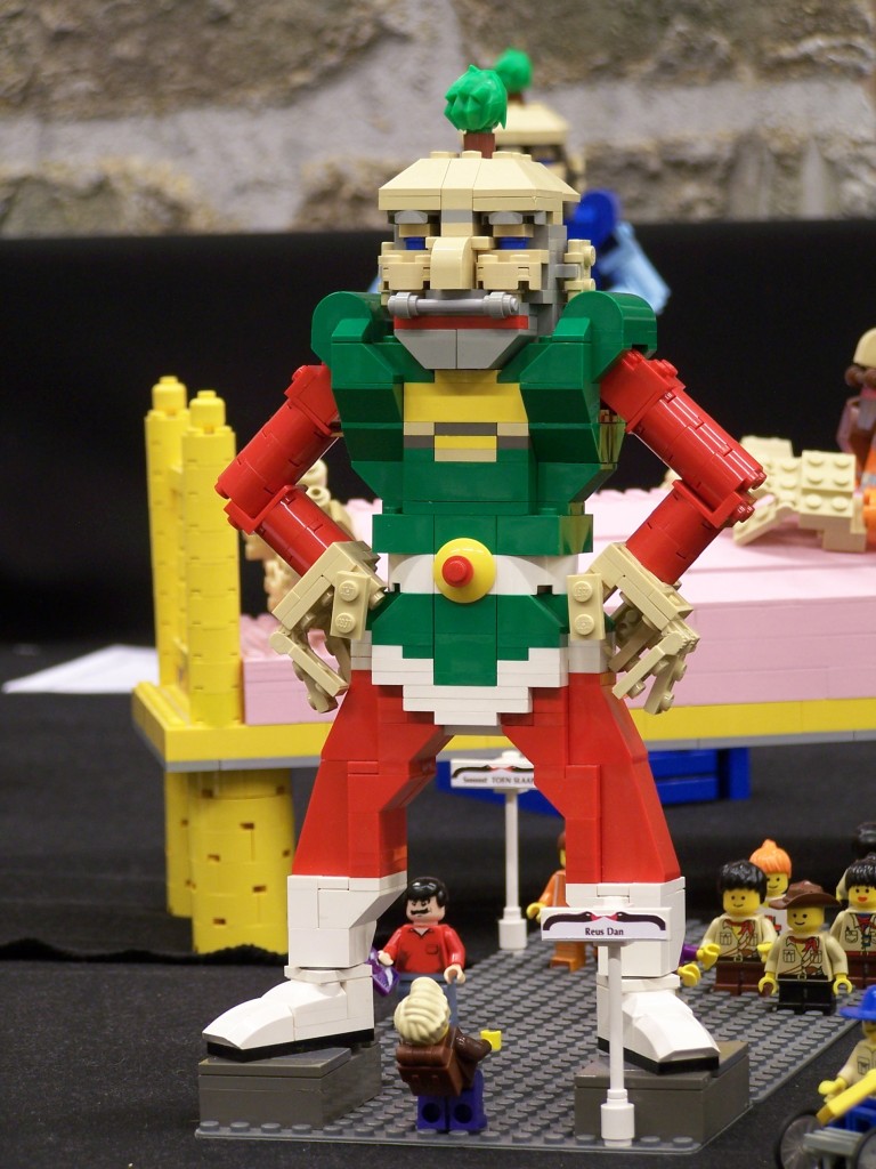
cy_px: 584
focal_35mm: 139
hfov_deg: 10.7
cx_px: 438
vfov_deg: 14.2
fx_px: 4690
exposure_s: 1/2
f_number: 3.2
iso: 80
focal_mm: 23.1
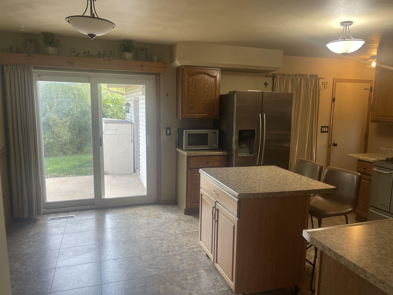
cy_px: 148
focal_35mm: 25
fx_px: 284
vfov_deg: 54.9
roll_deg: -1.1
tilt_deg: -8.4
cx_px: 196
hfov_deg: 69.4
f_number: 1.6
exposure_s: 1/102
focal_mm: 5.1
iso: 125
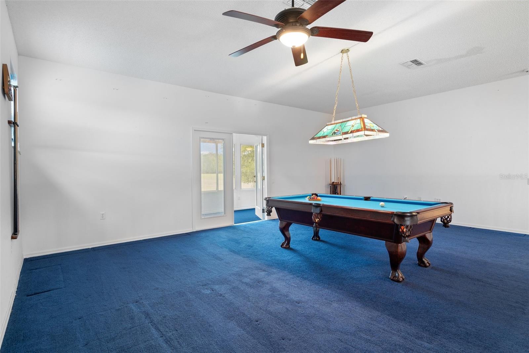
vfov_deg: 67.4
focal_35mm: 18
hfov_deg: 90.0
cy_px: 176
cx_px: 264
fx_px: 264
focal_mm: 18
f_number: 8
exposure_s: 1
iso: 640
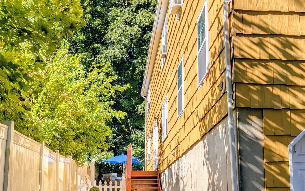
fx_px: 407
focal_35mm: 49
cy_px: 164
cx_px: 153
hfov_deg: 41.0
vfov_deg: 25.7
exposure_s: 1/1103
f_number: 1.68
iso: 20
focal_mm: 6.9
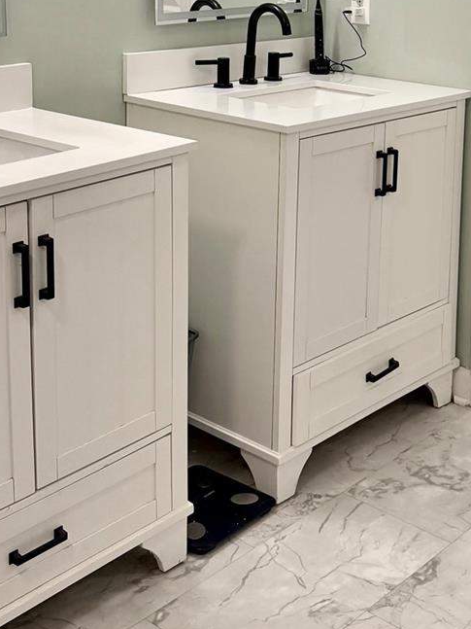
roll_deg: -1.3
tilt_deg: -7.4
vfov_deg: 32.2
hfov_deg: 25.5
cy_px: 64
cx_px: 317
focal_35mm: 57
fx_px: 1034
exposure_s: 1/220
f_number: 1.78
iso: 200
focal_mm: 6.76
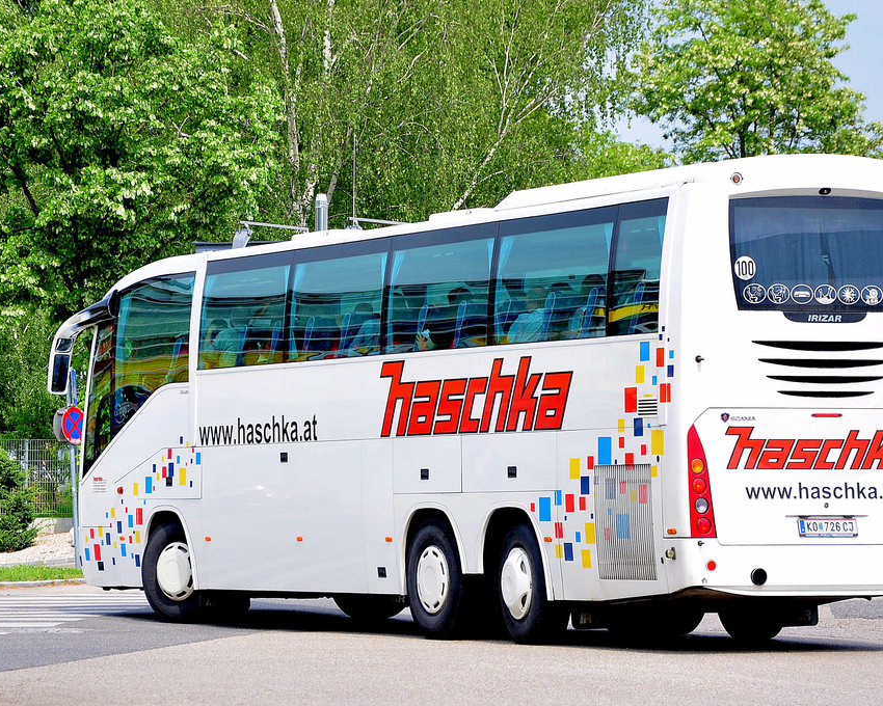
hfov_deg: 12.1
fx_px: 4155
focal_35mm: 159
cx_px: 427
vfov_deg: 9.7
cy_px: 349
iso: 200
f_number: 5.3
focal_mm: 80
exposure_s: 1/400
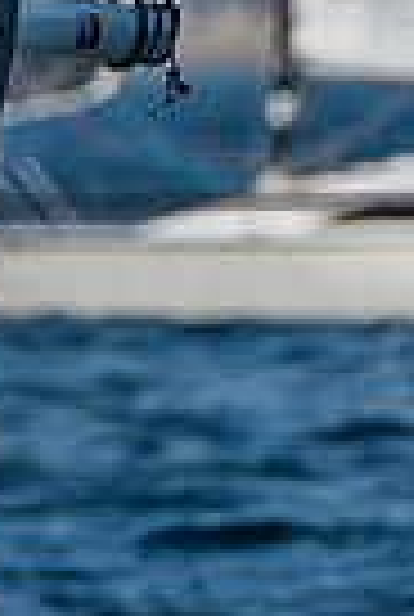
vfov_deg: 0.5
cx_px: -432
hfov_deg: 0.3
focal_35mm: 4481
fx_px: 76904
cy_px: -741
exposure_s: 1/1250
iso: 100
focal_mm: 400
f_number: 5.6
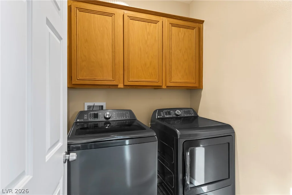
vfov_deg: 67.4
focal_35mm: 18
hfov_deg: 90.0
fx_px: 146
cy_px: 98
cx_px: 146
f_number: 8
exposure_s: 1/1.25
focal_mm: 18
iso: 400
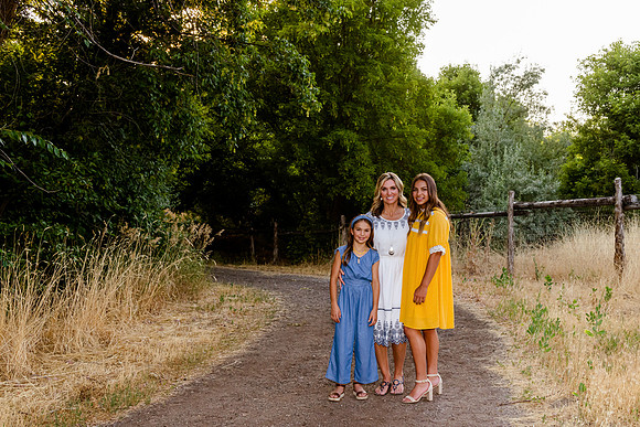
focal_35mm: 41
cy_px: 236
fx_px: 726
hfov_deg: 47.5
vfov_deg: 32.7
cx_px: 357
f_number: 9
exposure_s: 1/125
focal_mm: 35
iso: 1000
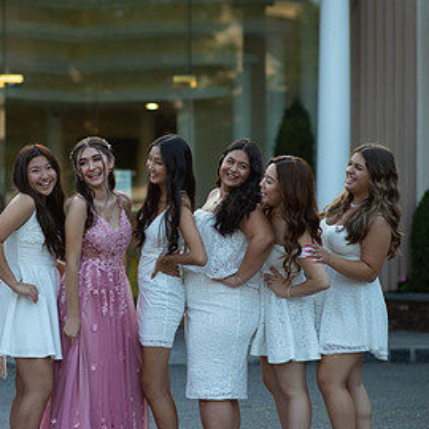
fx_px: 2173
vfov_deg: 11.3
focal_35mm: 155
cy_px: 240
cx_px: 110
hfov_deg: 11.2
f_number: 2
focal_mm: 85
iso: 250
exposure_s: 1/1000
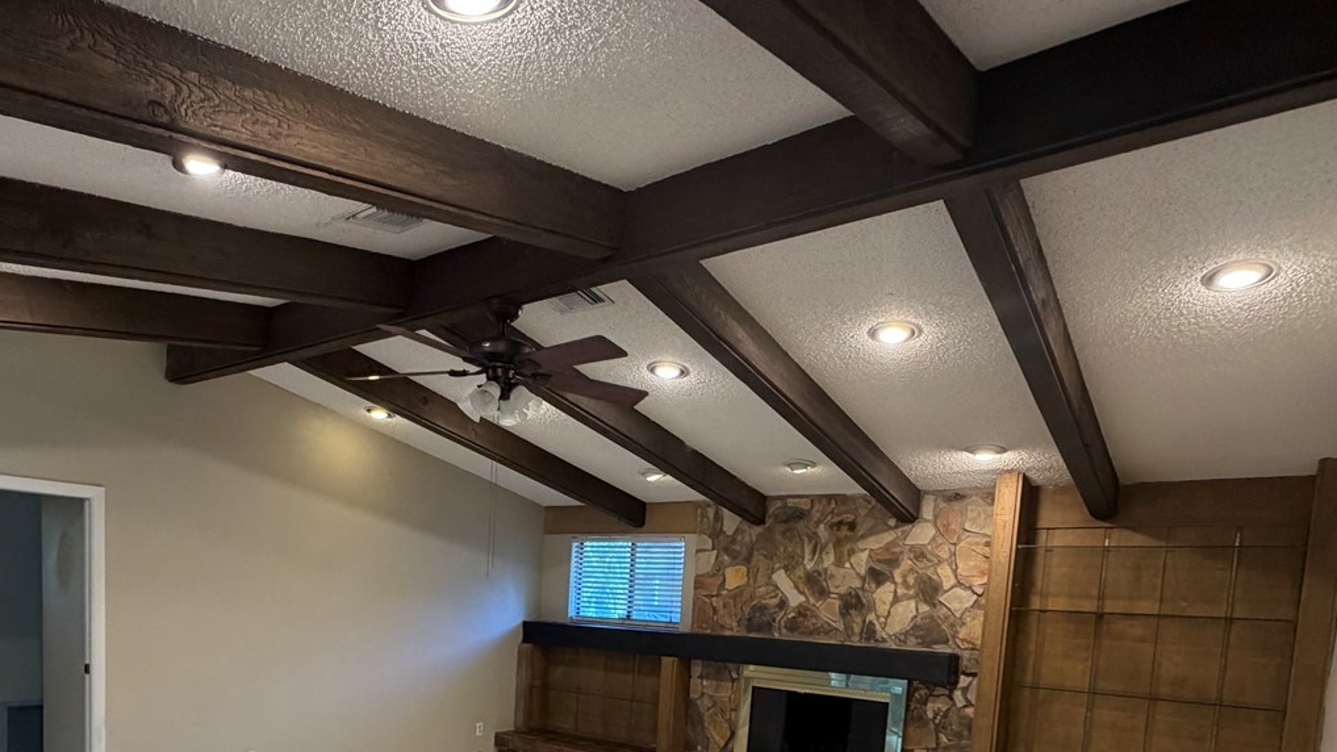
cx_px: 540
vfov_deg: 43.8
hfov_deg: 75.5
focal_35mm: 24
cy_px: 667
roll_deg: -2.2
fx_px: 851
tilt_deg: -4.4
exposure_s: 1/60
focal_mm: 2.22
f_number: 2.2
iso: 250
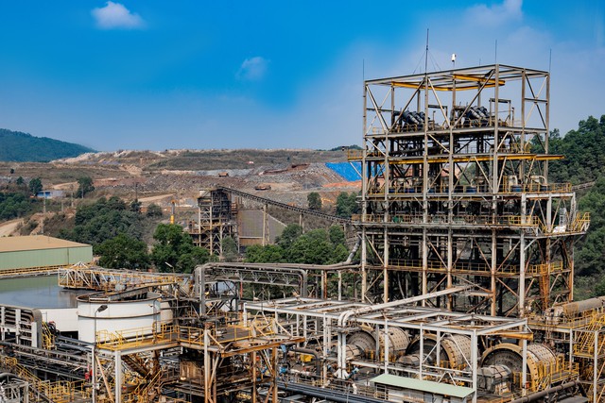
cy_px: 202
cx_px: 302
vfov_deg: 26.0
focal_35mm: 52
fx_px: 874
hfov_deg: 38.2
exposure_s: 1/200
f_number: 9
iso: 125
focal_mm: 35
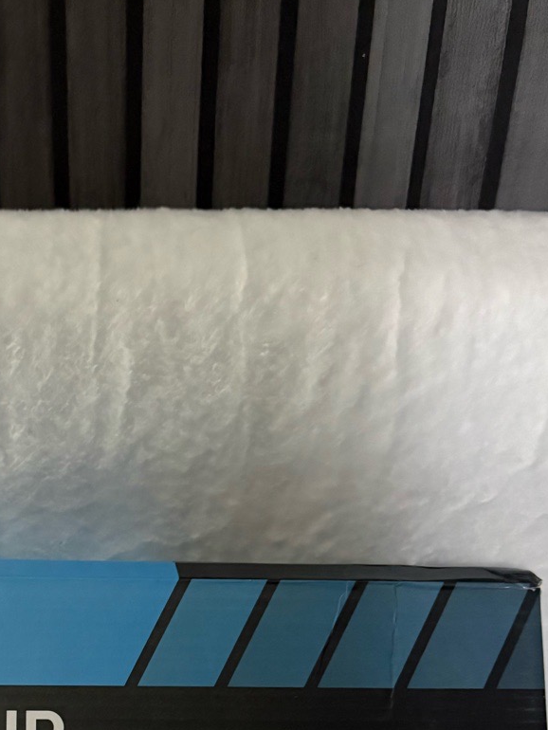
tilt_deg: -32.0
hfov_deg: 26.6
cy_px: 672
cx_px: 111
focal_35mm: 54
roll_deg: -0.5
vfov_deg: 33.4
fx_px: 1139
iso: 800
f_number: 1.6
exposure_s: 1/30
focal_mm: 5.96
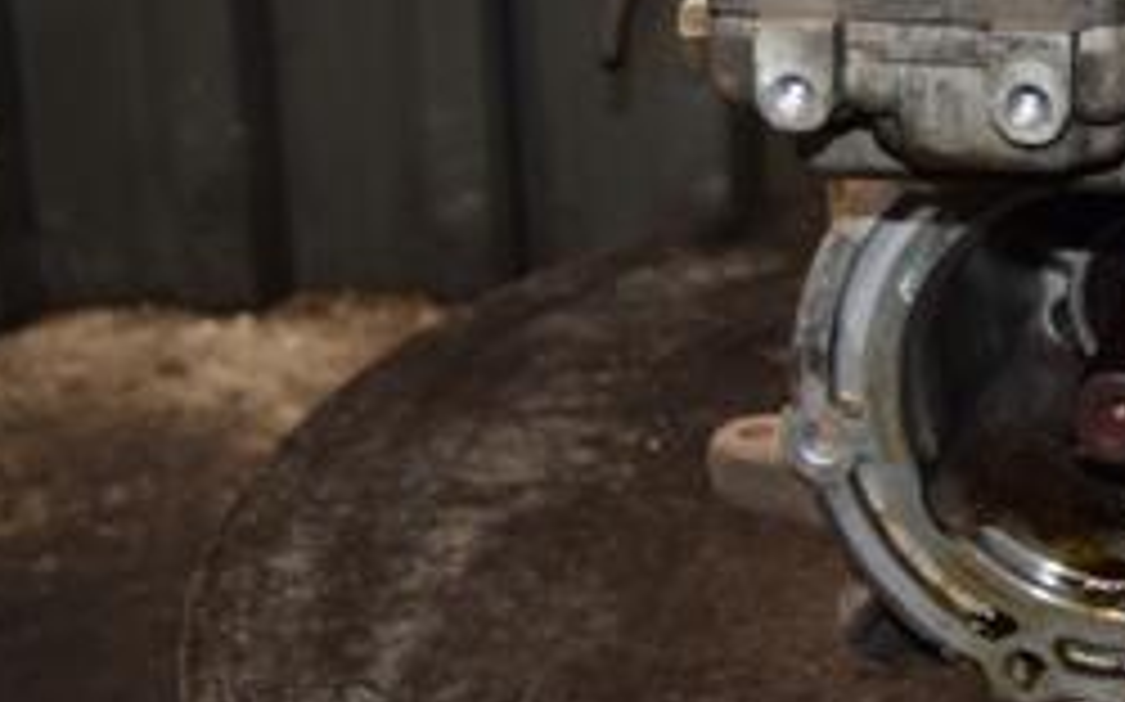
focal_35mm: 110
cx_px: 1174
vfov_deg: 11.7
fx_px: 3371
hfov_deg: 18.4
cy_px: -76
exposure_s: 1/60
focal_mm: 30
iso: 800
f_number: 5
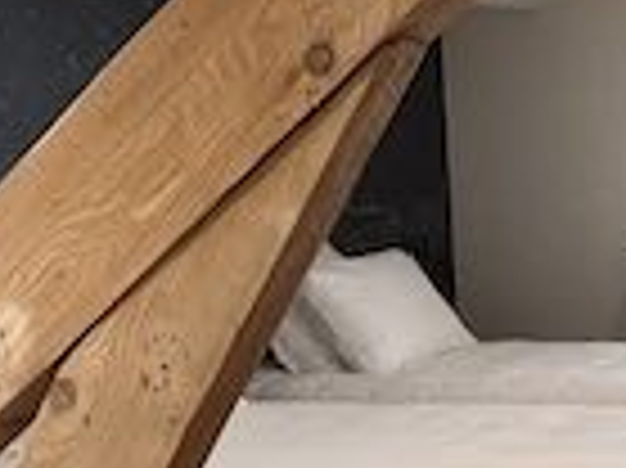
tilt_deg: -4.8
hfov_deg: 24.6
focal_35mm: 75
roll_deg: +2.7
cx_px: 658
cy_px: 279
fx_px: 1355
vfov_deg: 19.6
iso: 200
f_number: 1.8
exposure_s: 1/100
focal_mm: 1.57
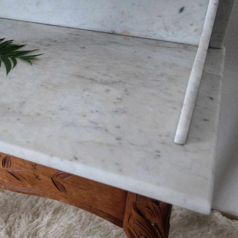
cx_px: 67
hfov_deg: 38.4
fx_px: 334
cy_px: 118
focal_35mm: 43
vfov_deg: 39.2
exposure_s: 1/40
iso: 400
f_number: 3.5
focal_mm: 22
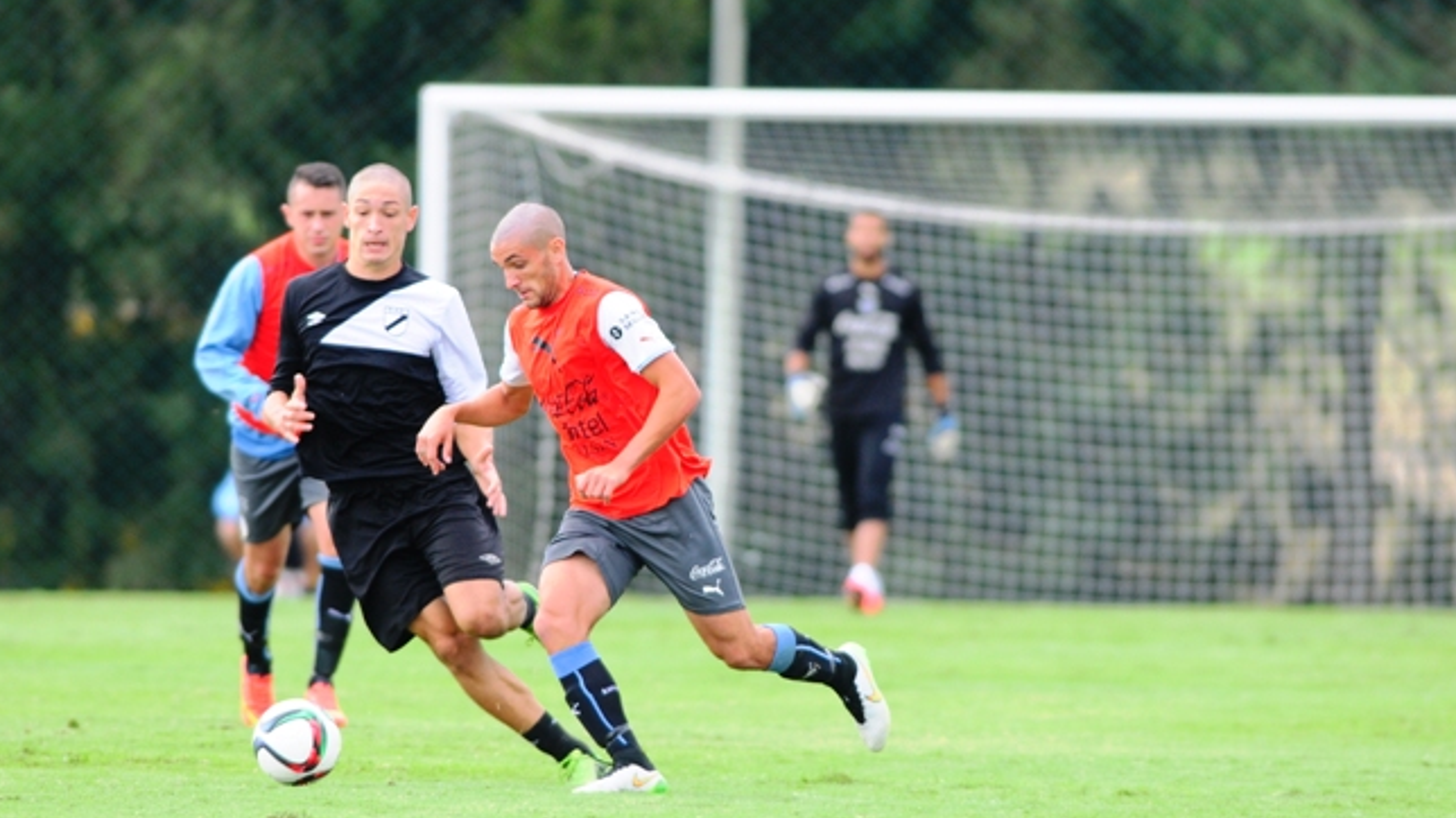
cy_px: 410
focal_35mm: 585
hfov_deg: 3.7
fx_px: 22582
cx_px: 705
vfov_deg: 2.1
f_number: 4
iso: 400
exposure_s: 1/800
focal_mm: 300
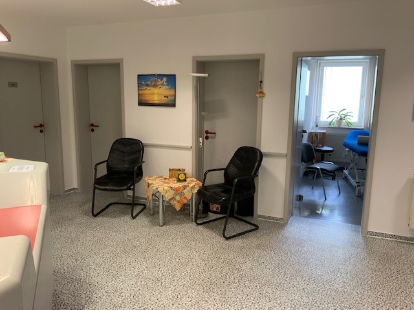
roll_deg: +0.3
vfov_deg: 48.2
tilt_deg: -9.1
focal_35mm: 29
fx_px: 347
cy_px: 155
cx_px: 207
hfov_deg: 61.7
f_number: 1.8
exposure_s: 1/50
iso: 100
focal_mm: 3
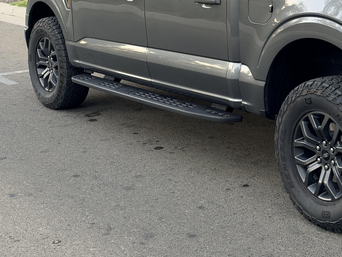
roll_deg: +1.0
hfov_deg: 25.1
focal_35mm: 74
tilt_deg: -7.5
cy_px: 19
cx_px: 339
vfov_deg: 19.5
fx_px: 731
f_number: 1.48
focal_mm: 6.93
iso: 250
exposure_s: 1/100
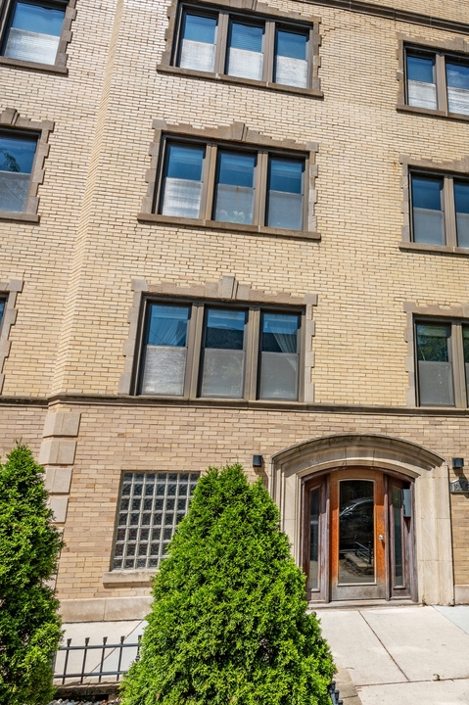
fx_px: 411
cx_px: 347
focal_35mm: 21
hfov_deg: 56.7
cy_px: 404
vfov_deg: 80.7
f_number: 11
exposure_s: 1/40
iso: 100
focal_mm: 14
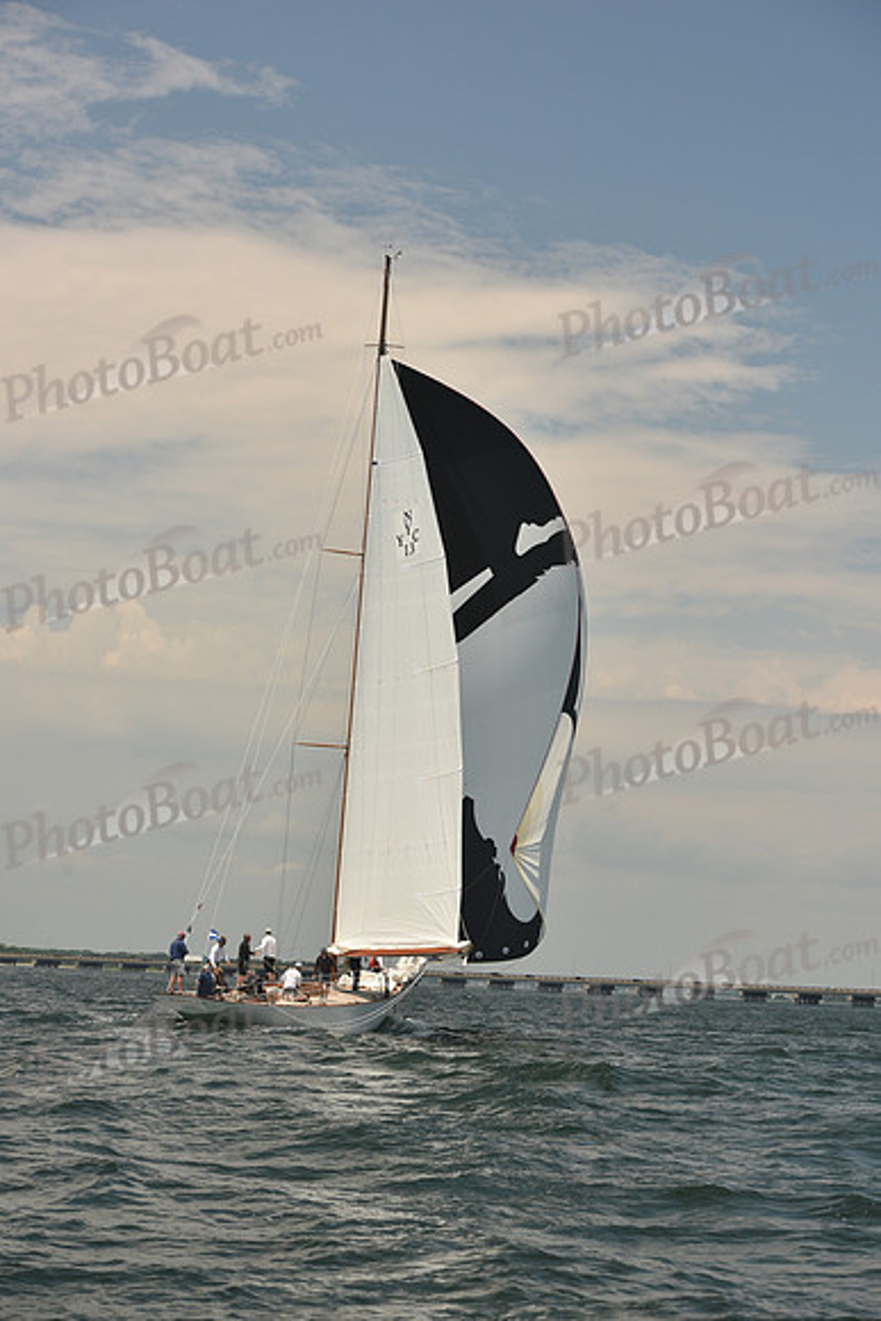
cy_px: 660
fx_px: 2568
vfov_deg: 28.8
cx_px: 440
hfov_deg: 19.5
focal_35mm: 70
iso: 250
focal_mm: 70
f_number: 7.1
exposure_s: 1/640
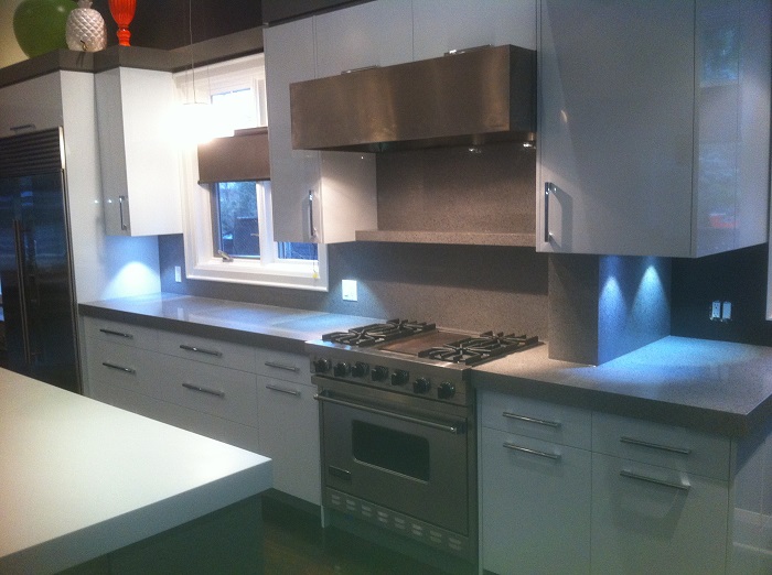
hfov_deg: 52.7
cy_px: 288
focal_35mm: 35
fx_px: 779
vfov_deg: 40.6
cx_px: 386
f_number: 2.8
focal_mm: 3.85
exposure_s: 1/15
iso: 200
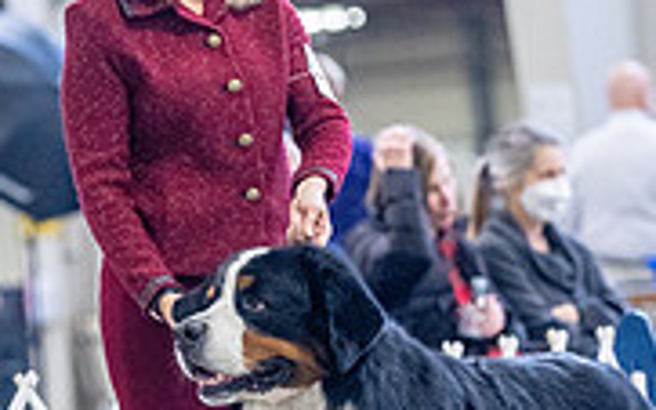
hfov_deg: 6.6
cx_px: 301
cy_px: 243
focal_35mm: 317
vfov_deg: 4.1
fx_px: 5666
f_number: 3.5
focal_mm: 125
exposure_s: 1/320
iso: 6400
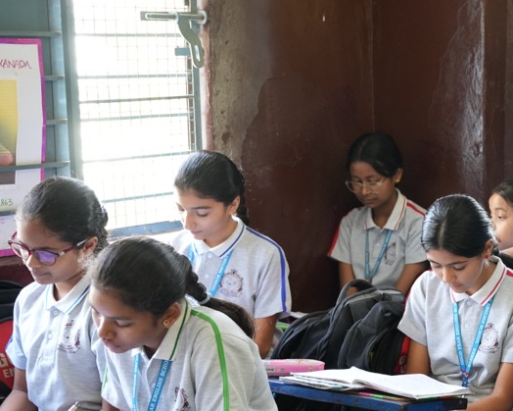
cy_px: 254
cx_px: 539
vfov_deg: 17.8
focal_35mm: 86
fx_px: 1309
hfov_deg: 21.2
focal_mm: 40.1
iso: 1600
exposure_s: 1/100
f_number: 2.8
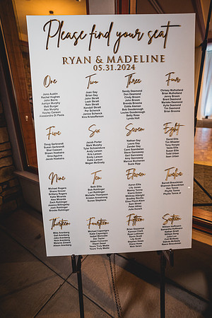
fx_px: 159
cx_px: 106
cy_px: 159
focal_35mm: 18
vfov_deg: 90.0
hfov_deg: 67.4
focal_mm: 18
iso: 1250
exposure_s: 1/125
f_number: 2.8
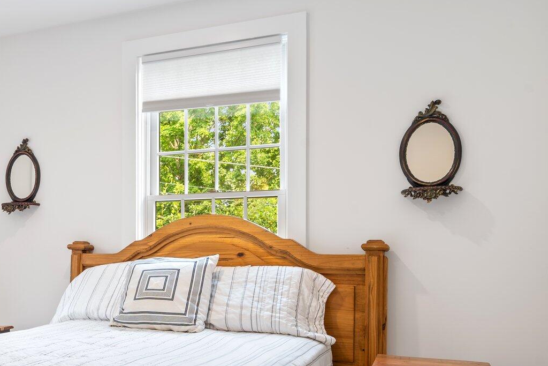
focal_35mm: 40
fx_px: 609
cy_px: 258
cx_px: 130
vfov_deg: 33.0
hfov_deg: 46.5
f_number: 9
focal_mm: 20
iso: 64
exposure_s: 1
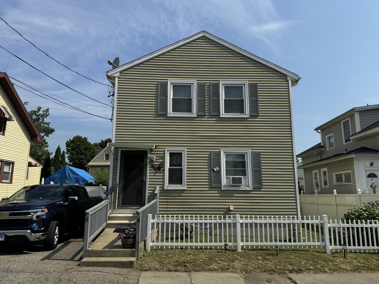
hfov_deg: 71.6
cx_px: 190
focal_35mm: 24
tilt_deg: +10.7
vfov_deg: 56.8
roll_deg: -0.4
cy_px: 142
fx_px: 263
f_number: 1.78
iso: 80
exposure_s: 1/5814
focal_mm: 6.76
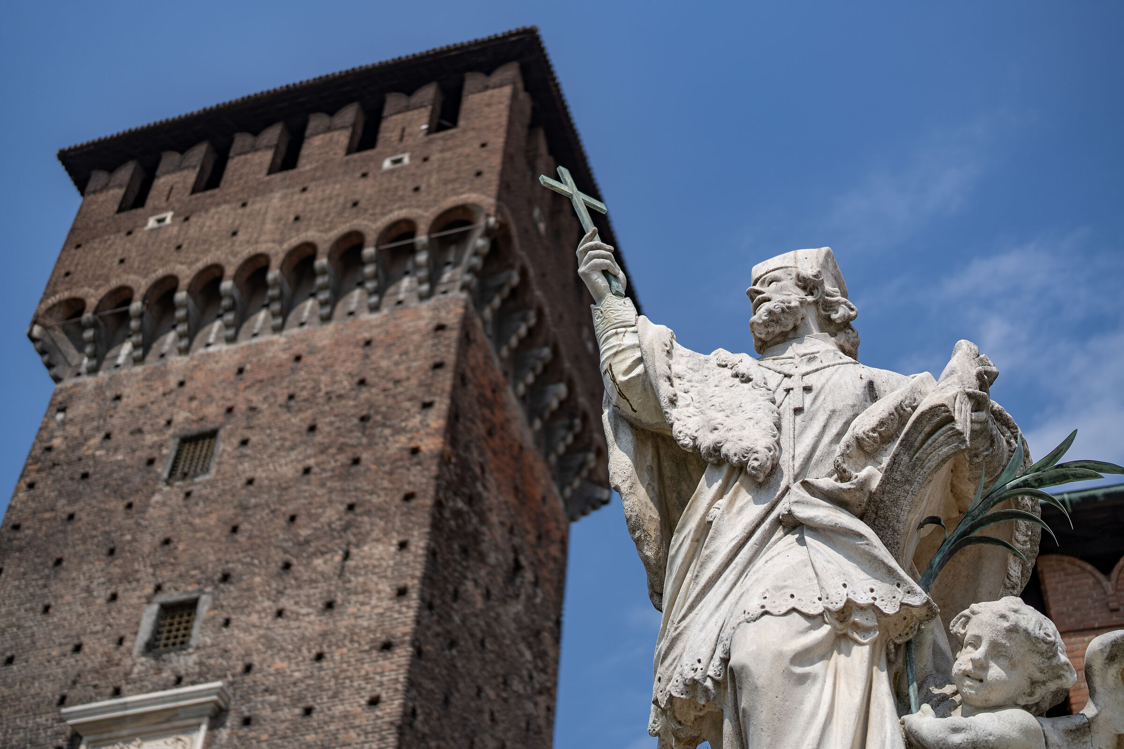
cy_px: 374
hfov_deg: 37.9
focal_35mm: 52
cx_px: 562
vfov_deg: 25.8
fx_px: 1639
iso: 100
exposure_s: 1/4000
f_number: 1.7
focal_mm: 35
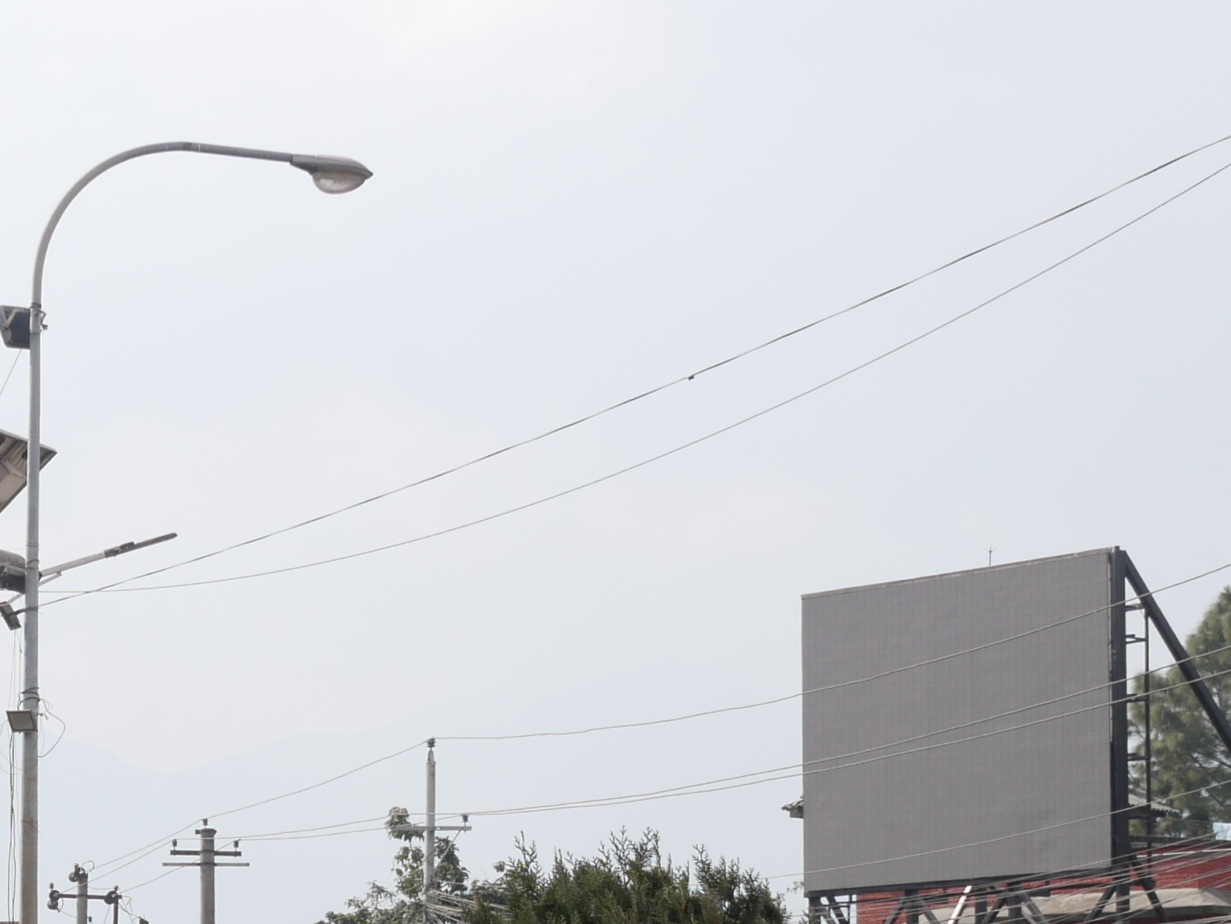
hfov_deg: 14.7
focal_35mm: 129
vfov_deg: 11.3
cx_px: -325
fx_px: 4590
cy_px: 1095
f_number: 8
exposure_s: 1/320
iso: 200
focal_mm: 22
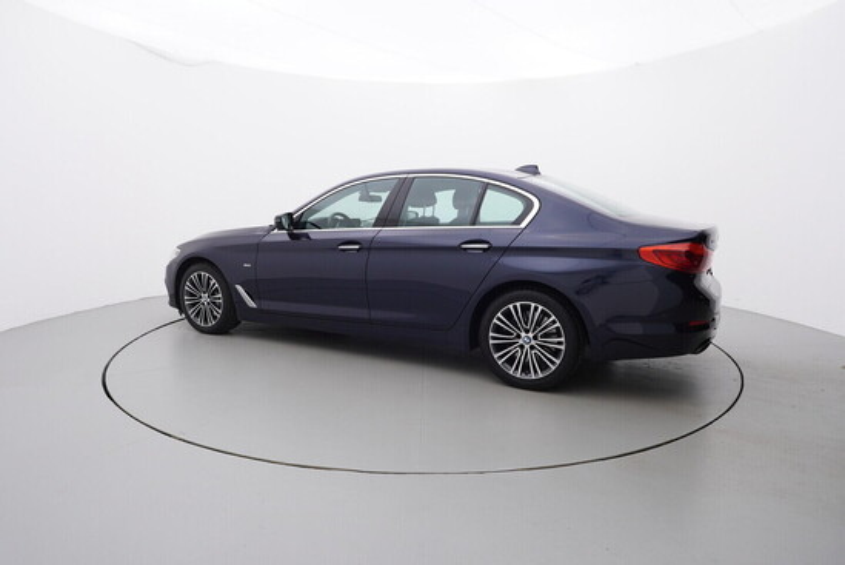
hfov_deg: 77.3
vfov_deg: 56.2
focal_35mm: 22
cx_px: 422
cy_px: 282
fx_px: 529
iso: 200
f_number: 5
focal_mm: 15
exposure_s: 1/80
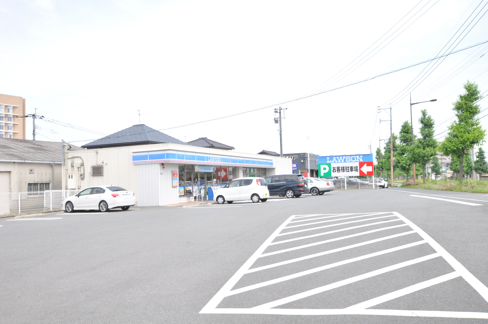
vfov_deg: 43.5
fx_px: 406
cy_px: 162
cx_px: 244
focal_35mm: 30
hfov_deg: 62.0
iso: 400
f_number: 8
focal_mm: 20
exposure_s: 1/250
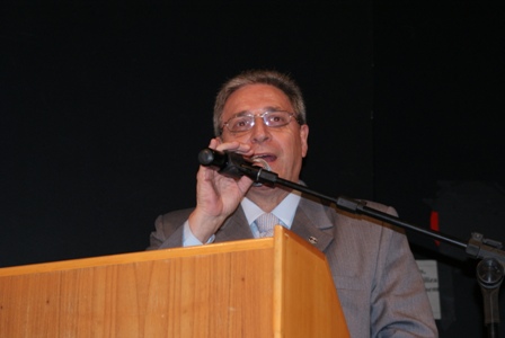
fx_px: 1264
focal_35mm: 90
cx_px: 252
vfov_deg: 15.2
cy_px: 169
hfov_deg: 22.6
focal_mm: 60
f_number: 5.6
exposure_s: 1/100
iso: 400
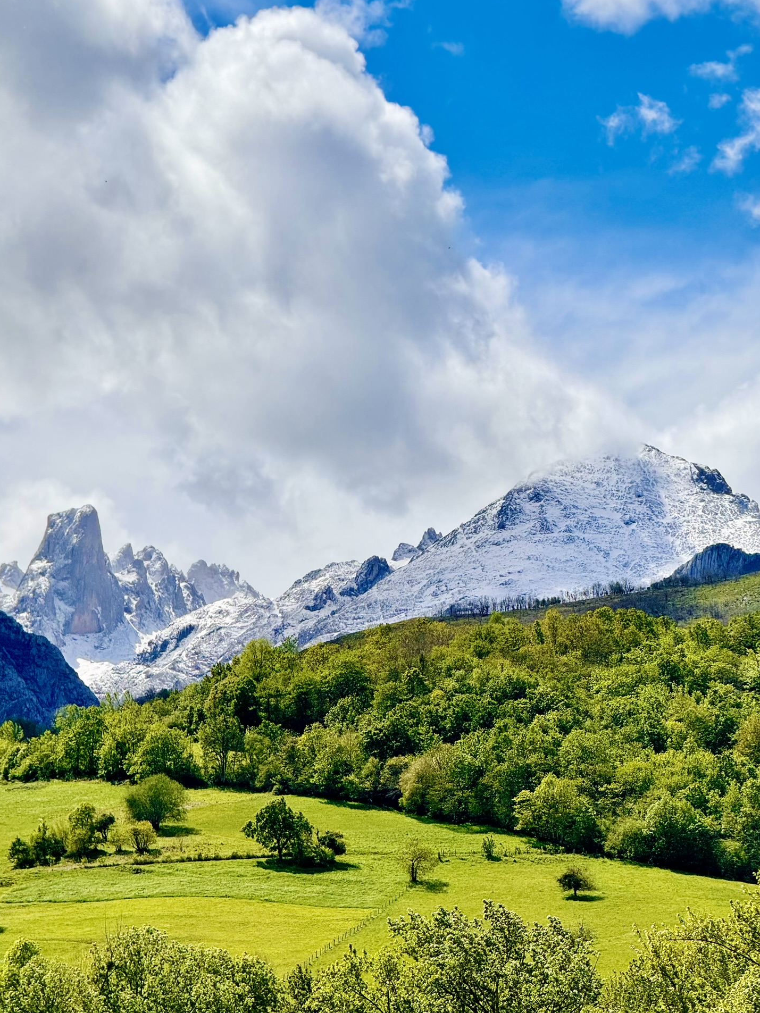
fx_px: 3776
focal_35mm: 129
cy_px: 522
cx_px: 389
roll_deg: -1.5
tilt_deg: +11.3
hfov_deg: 11.5
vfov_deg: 15.3
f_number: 2.8
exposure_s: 1/4975
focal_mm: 15.66
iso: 64
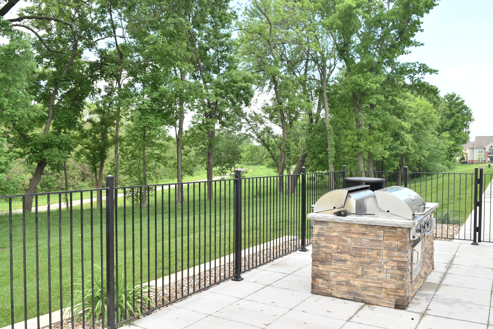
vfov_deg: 40.0
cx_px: 246
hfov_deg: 57.2
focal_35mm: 33
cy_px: 164
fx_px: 452
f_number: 10
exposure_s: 1/250
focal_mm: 22
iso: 400
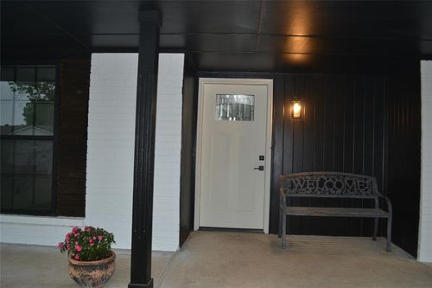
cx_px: 216
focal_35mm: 30
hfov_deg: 61.9
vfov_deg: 43.6
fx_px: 360
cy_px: 144
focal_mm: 20
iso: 400
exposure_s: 1/60
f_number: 3.8
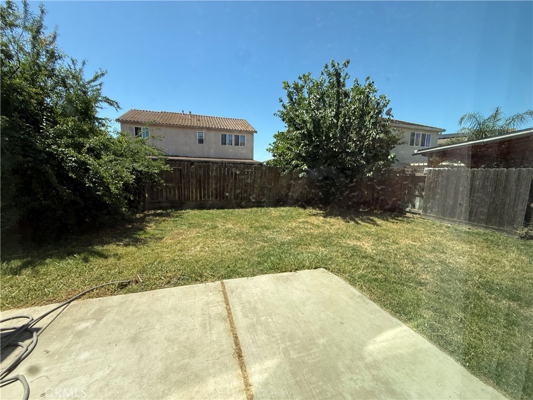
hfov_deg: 102.1
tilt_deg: -7.0
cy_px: 200
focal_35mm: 14
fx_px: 216
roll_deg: -1.1
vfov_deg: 85.7
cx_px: 266
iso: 50
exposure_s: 1/888
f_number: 2.2
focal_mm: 2.22
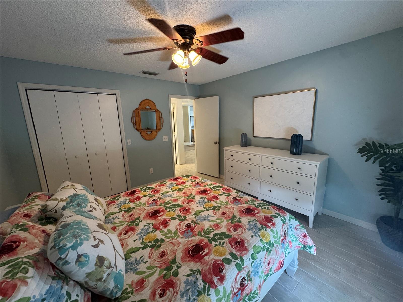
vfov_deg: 85.7
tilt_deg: -11.5
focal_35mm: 14
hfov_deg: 102.1
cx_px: 202
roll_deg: +1.5
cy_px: 151
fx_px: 163
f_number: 2.2
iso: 250
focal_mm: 2.22
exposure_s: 1/60
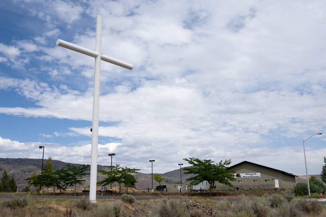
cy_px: 101
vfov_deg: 36.3
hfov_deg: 52.5
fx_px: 331
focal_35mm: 37
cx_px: 165
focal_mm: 33.5
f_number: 9
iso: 200
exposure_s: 1/500
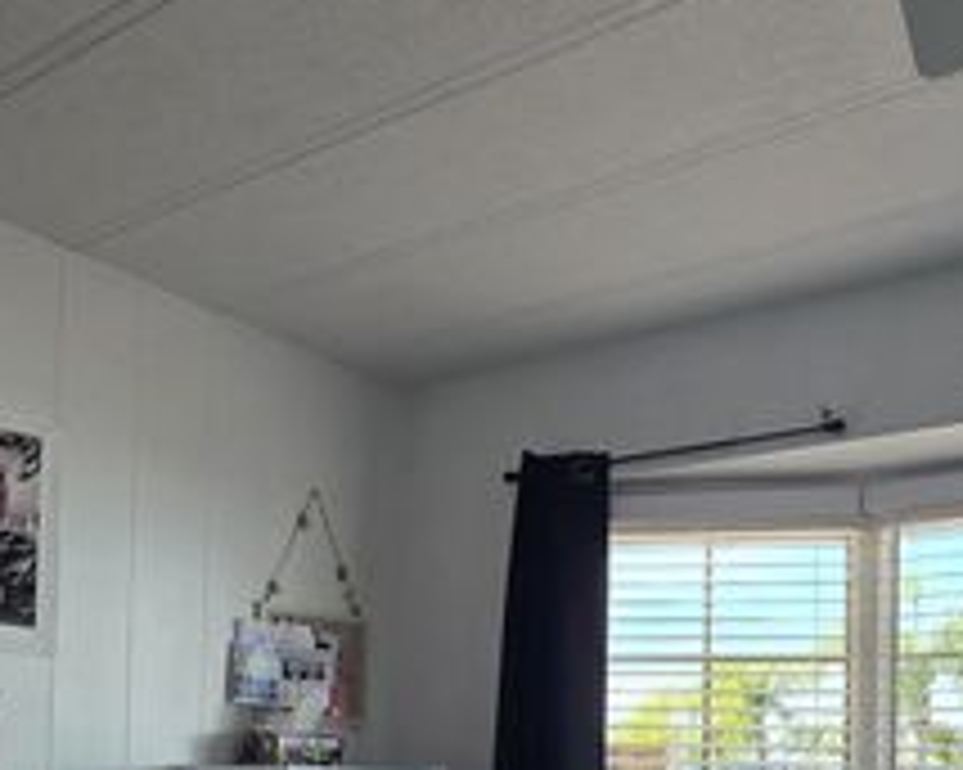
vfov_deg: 35.6
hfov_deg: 48.0
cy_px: 761
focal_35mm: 38
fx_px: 1083
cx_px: 486
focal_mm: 2.2
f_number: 1.9
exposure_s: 1/120
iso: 25
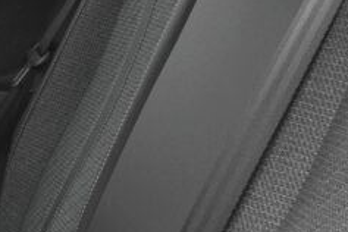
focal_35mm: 121
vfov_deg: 11.3
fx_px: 1170
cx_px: -323
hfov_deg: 14.4
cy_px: 143
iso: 1600
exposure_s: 1/125
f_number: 8
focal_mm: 18.6
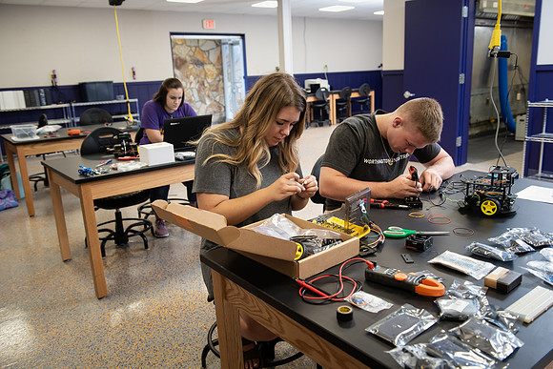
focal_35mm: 31
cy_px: 184
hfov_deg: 60.3
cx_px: 276
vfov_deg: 42.3
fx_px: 476
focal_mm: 31
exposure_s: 1/80
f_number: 4.5
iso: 800
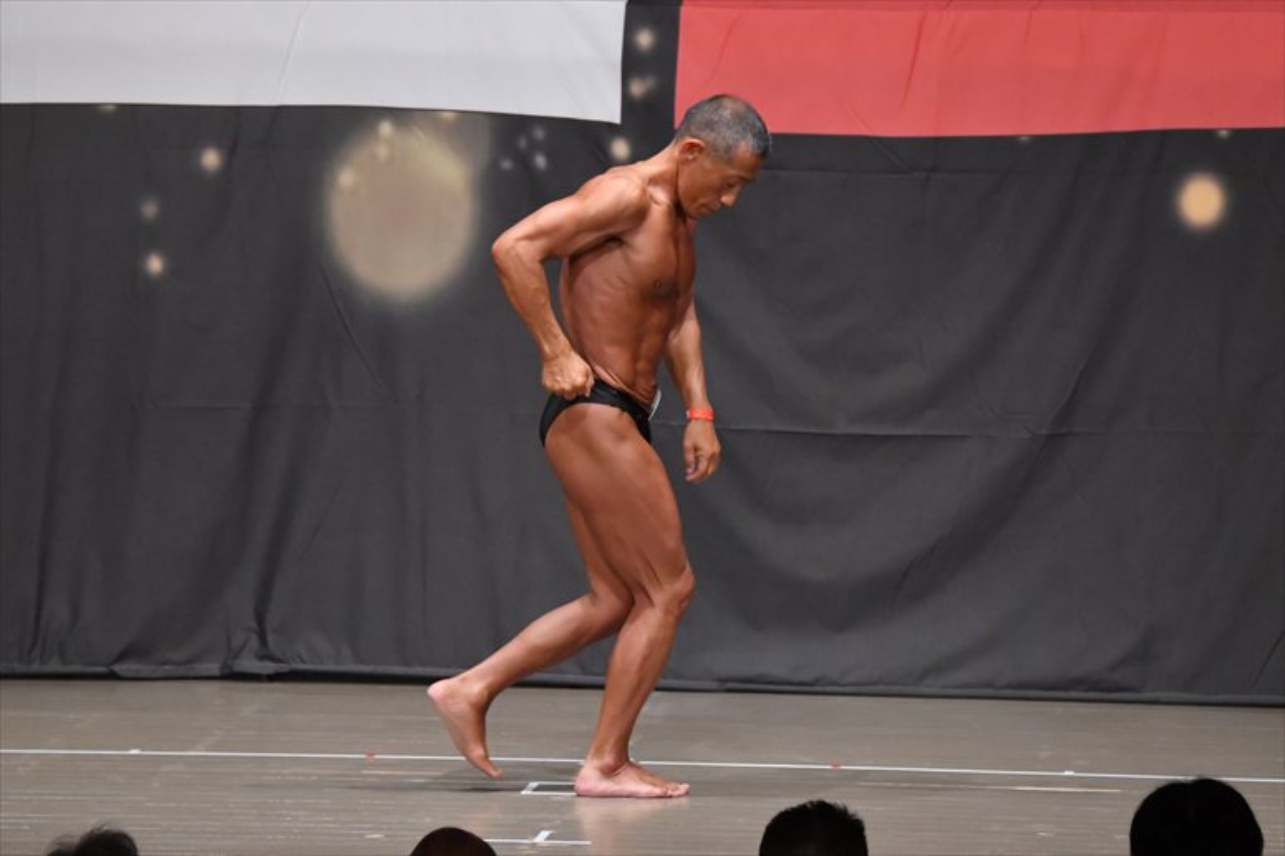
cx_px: 642
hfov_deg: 8.6
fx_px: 8563
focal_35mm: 240
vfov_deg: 5.7
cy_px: 428
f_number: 5.6
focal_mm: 160
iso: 6400
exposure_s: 1/400
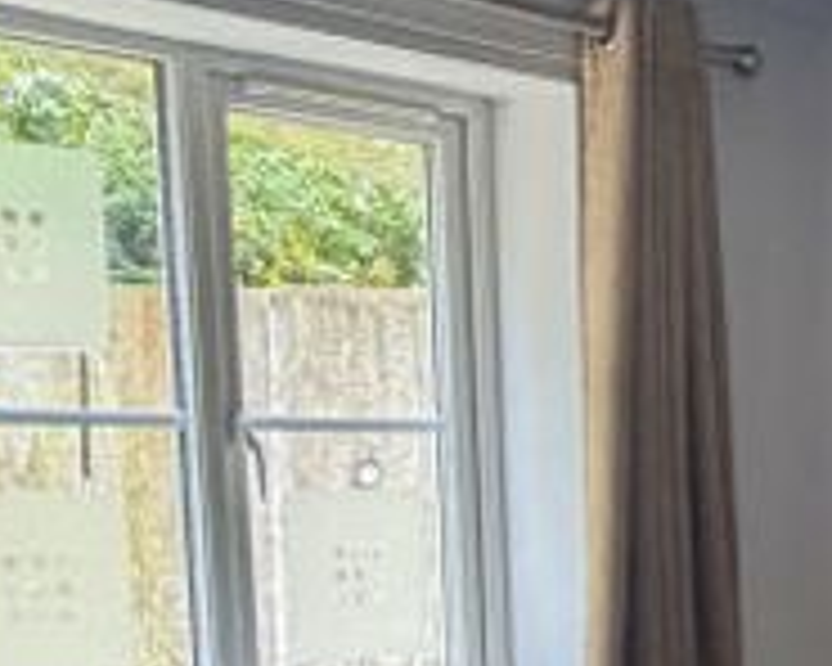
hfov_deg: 21.6
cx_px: 998
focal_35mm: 82
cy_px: 794
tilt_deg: -10.2
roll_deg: +0.0
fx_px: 2019
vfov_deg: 17.8
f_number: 2.2
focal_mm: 2.22
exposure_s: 1/50
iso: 160
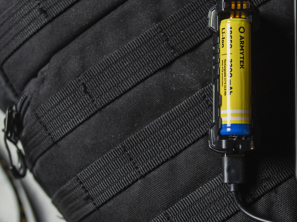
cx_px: 185
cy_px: 99
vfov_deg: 20.7
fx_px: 609
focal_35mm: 71
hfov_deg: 27.3
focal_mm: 16
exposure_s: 1/80
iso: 400
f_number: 1.3
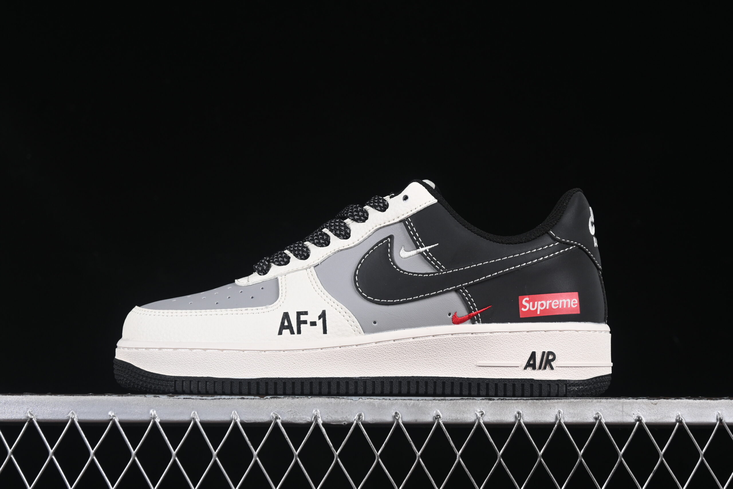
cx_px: 366
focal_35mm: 75
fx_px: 1527
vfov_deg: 18.2
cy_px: 244
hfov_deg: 27.0
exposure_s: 1/60
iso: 160
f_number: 7.1
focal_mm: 50
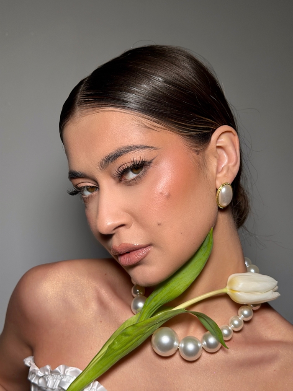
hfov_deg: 30.3
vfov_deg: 39.7
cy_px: 196
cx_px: 146
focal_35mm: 48
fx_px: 542
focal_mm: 6.76
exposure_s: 1/122
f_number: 1.78
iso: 50
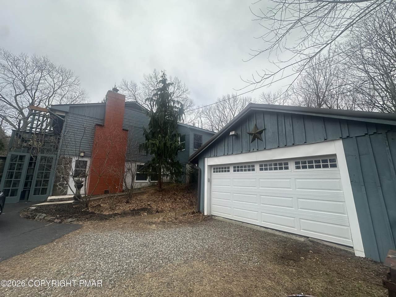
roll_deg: -0.1
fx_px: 160
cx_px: 198
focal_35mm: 14
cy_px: 148
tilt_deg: +11.9
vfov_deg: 85.7
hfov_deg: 102.1
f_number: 2.2
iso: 40
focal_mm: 2.22
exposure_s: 1/458
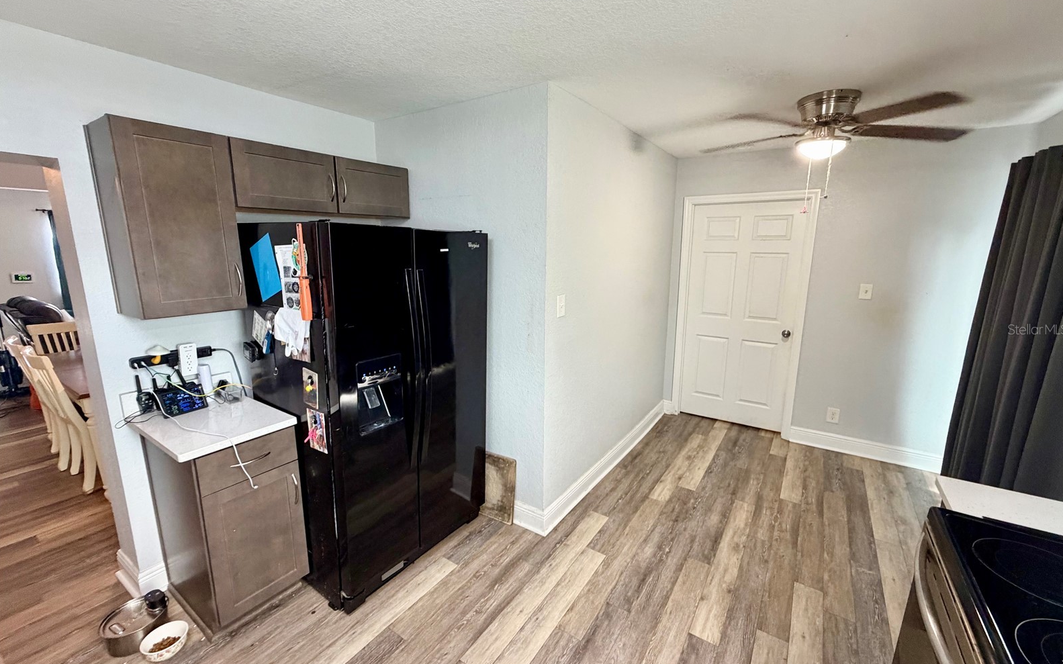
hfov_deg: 101.5
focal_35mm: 15
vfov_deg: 74.8
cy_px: 329
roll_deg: +0.4
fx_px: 435
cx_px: 534
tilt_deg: -10.9
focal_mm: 2.22
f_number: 2.2
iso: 400
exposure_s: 1/60
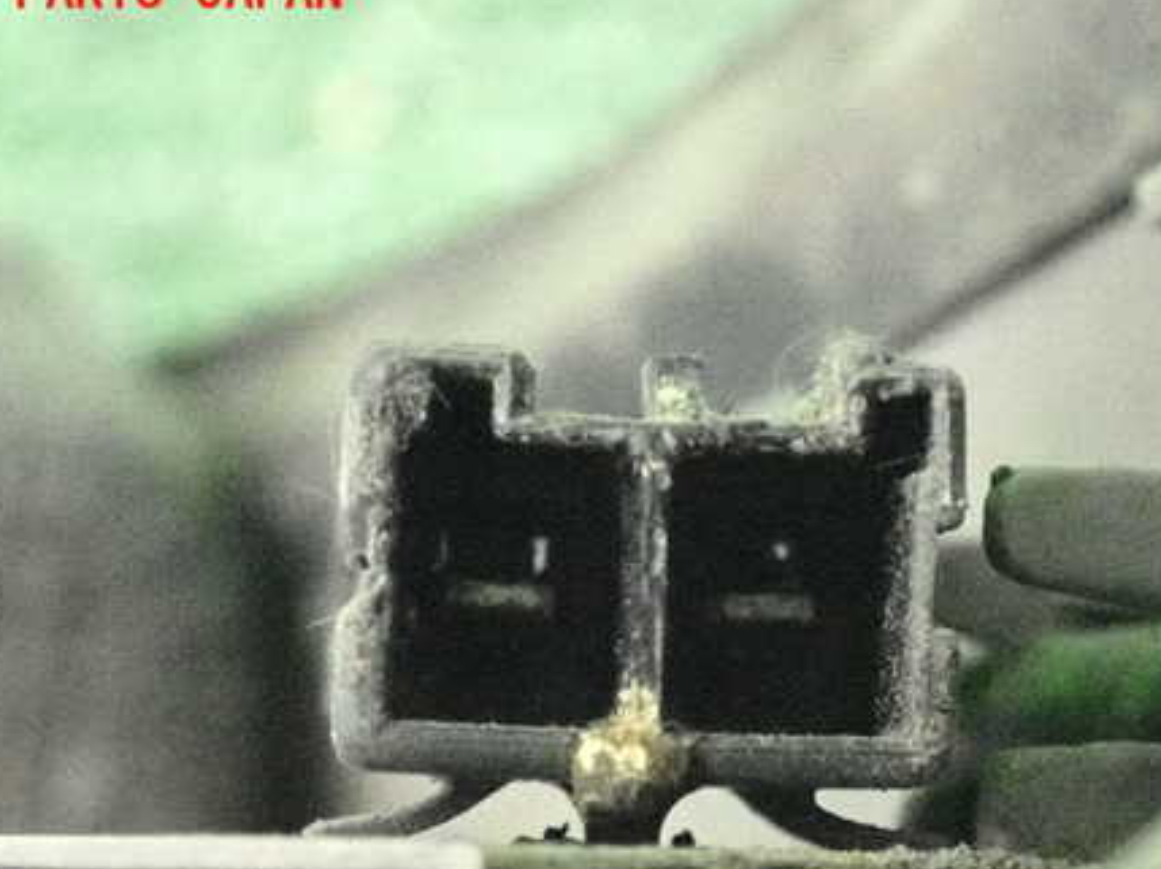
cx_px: 663
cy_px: 566
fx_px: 4692
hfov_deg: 14.1
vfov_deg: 10.6
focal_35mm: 140
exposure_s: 1/125
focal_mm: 18
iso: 12800
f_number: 4.9
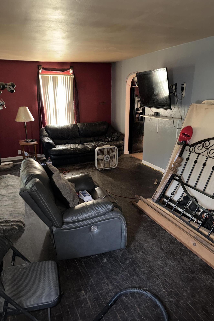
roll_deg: +0.0
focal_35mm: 25
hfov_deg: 51.2
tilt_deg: -17.3
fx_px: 223
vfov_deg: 71.5
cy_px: 161
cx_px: 95
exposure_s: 1/5
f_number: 1.78
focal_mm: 6.76
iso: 250
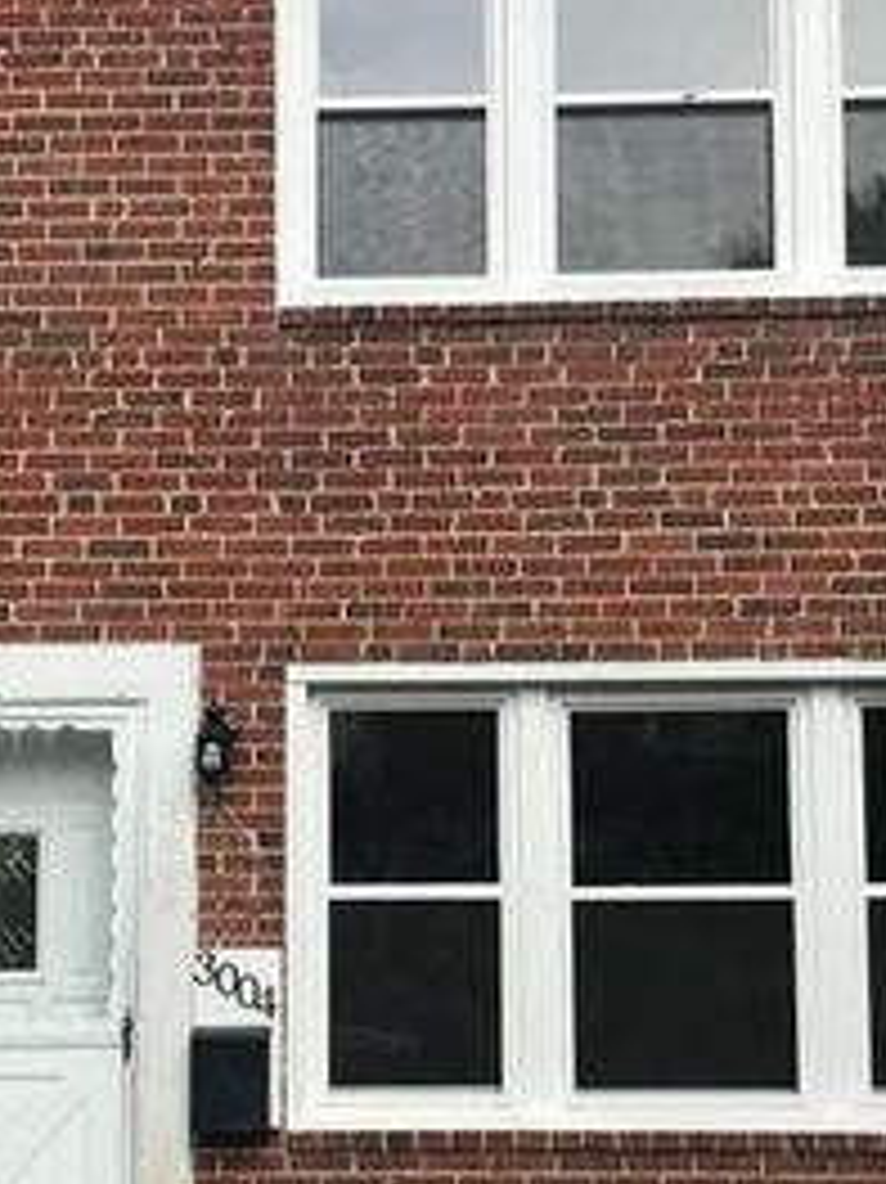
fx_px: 2425
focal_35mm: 71
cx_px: 400
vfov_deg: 27.3
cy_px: 759
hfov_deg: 20.7
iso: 20
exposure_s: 1/1842
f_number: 1.8
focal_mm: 3.99
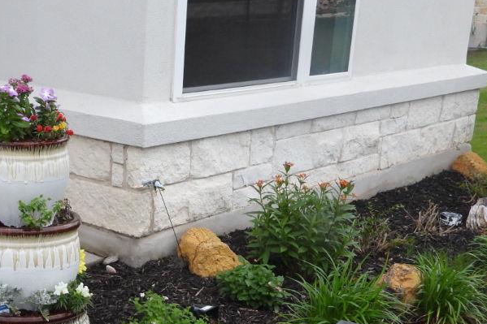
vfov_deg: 20.7
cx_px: 122
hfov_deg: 30.5
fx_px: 879
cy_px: 261
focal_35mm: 65
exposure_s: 1/30
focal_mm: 4.7
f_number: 2.8
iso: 160
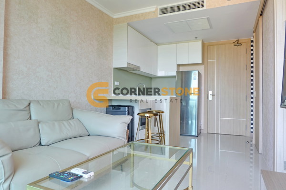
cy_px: 95
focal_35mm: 24
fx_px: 191
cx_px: 143
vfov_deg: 53.1
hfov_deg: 73.7
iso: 200
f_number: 3.5
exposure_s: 1/42
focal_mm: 16
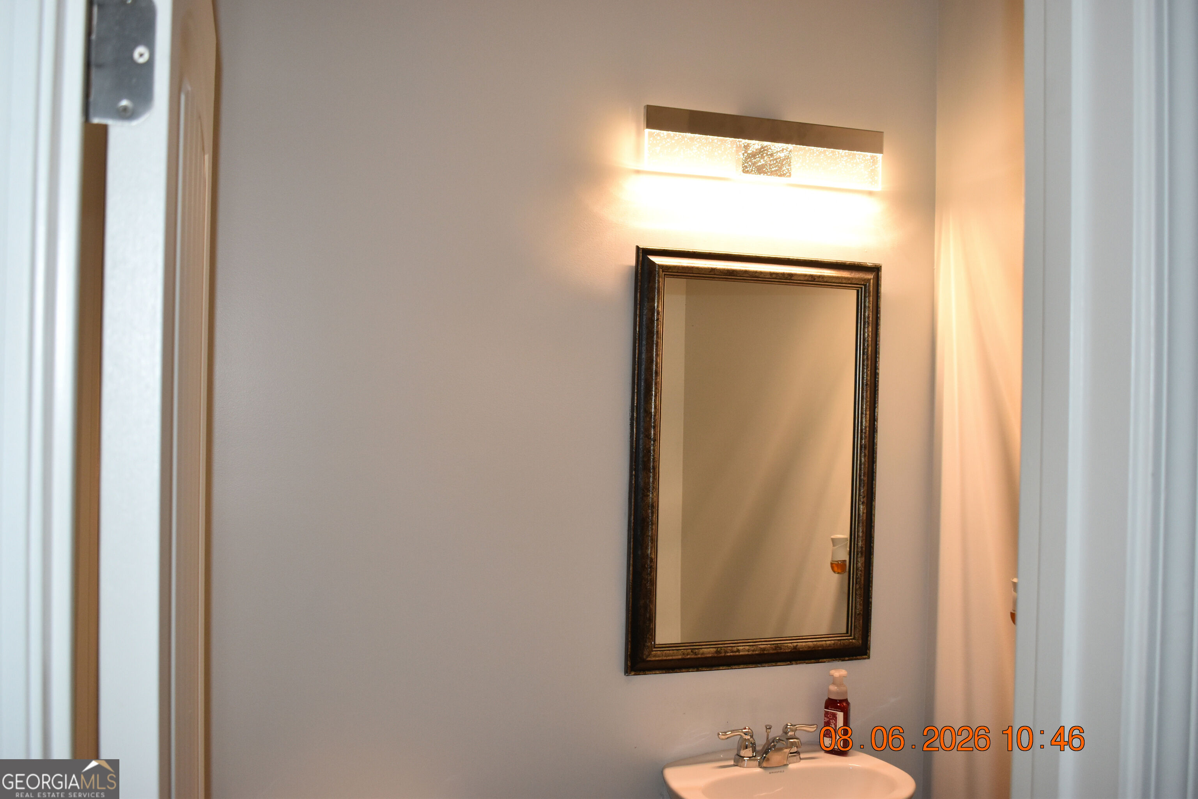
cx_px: 599
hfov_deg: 55.1
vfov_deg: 38.4
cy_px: 400
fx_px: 1148
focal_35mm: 34
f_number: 5
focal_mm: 23
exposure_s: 1/200
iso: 800
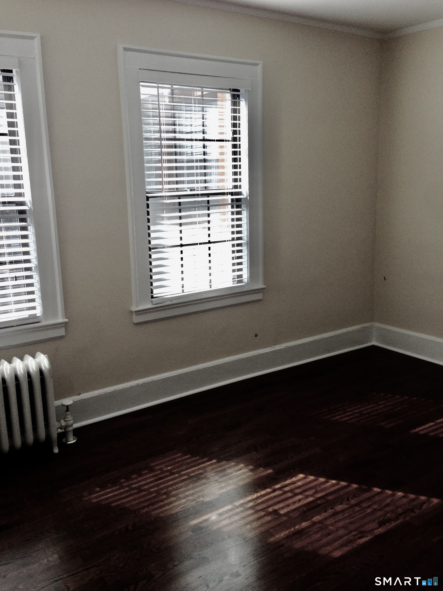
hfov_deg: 42.9
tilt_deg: -10.6
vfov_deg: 55.4
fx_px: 563
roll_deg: +2.1
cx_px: 222
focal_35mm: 33
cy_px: 296
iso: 80
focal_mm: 4.12
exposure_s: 1/219
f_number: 2.4
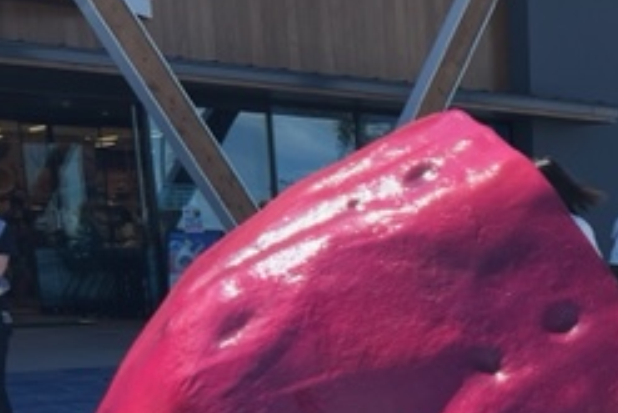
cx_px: 758
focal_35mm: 70
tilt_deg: -12.9
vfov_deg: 18.5
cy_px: 488
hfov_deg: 25.6
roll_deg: -0.1
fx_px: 1202
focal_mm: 5.7
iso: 50
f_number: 1.5
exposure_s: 1/3165
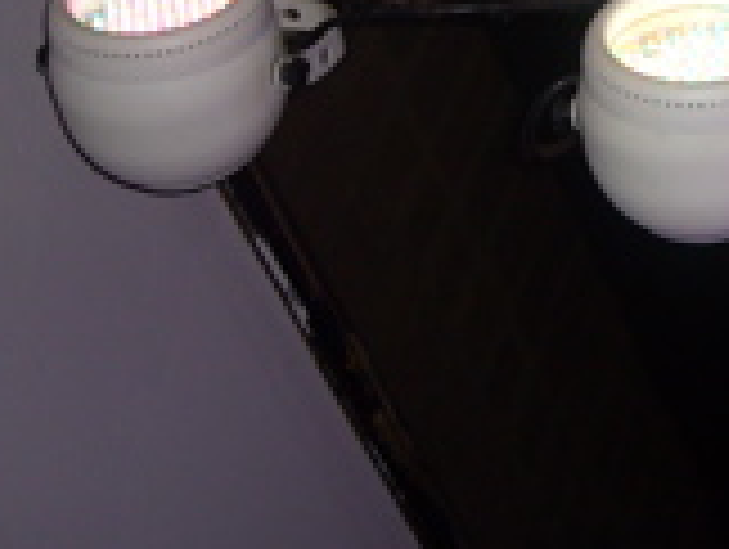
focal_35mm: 92
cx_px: 720
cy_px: -99
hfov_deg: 20.6
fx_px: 1940
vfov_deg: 15.5
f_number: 2.8
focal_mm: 5.8
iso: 100
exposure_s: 1/60
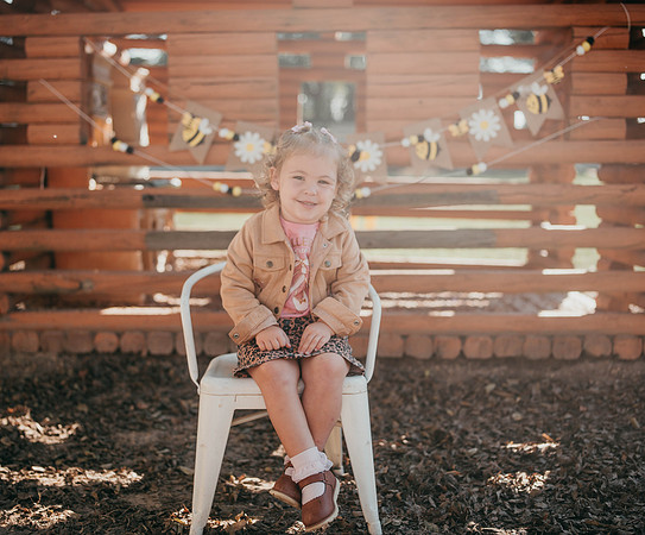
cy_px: 267
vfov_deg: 36.5
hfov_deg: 43.4
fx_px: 810
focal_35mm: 42
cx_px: 295
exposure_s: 1/1600
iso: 64
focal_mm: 35
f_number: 1.6
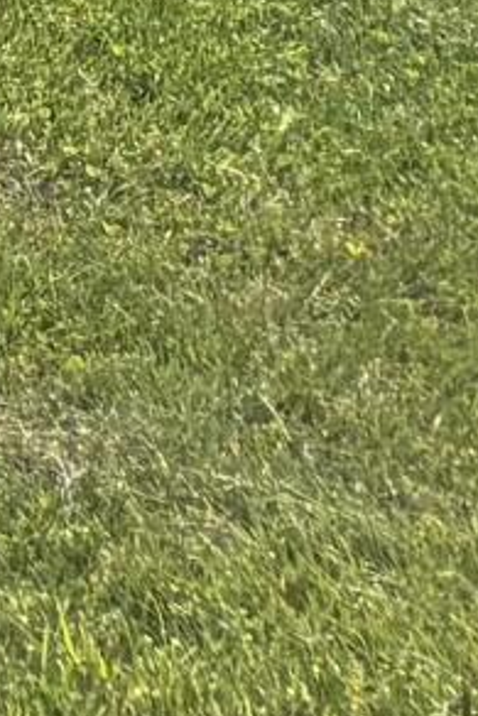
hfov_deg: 4.0
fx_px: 5530
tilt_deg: -2.7
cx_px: -2395
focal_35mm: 278
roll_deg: -1.8
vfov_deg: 6.5
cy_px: -1689
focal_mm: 5.96
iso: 50
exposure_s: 1/4425
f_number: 1.6
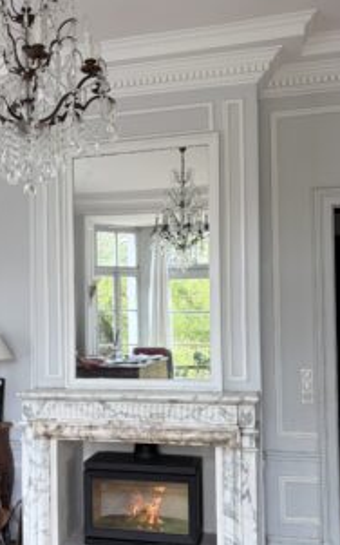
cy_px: 302
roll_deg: +0.5
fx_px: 653
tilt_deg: +1.1
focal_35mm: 44
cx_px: 87
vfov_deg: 45.2
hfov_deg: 28.8
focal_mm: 5.96
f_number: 1.6
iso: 40
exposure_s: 1/122
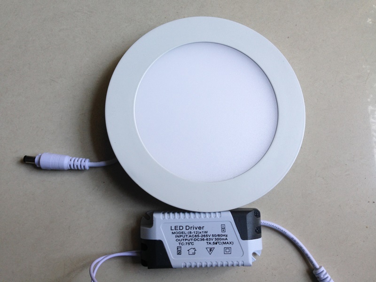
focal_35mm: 33
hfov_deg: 55.4
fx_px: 358
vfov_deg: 42.9
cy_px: 141
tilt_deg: -82.7
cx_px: 188
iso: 50
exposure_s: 1/20
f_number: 2.4
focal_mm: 4.12
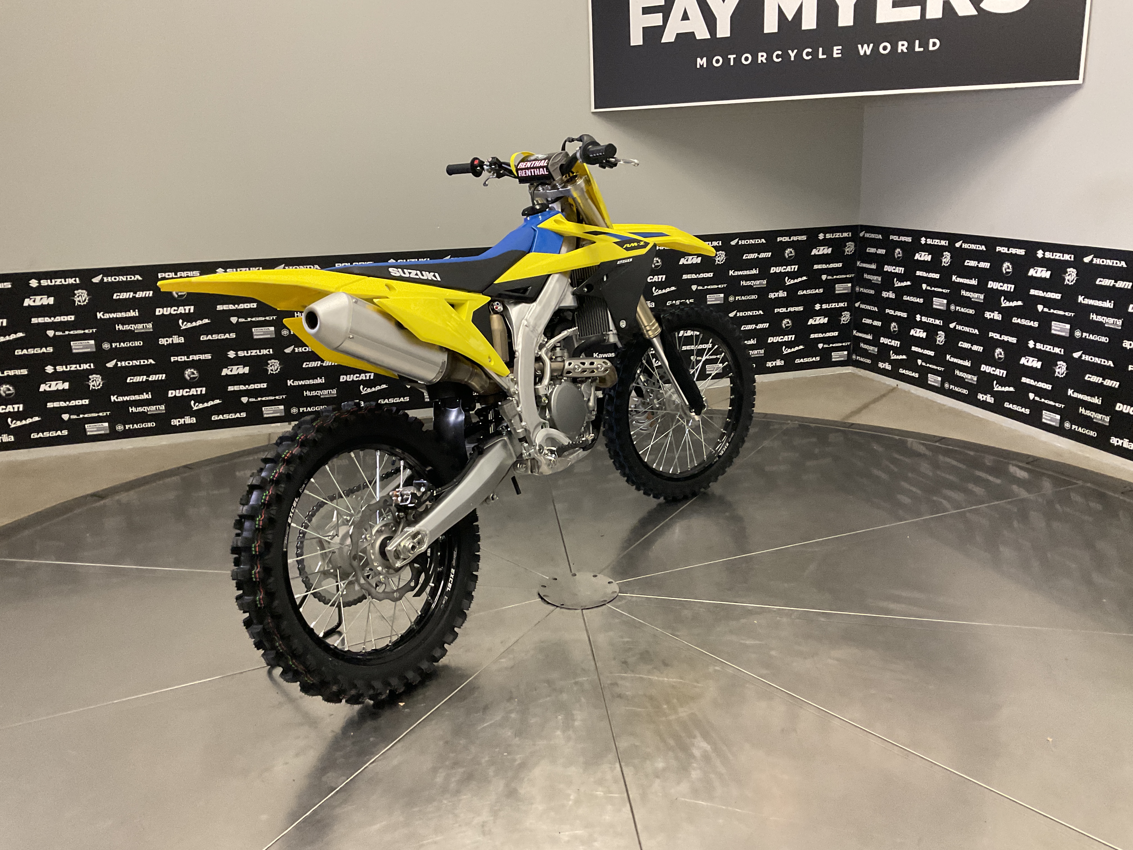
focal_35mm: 29
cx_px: 566
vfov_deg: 48.2
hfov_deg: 61.7
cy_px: 425
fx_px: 949
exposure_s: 1/60
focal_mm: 3
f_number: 1.8
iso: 250
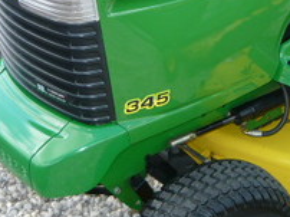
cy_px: 33
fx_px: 745
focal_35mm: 89
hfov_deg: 21.6
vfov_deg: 16.4
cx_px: 257
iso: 100
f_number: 2.8
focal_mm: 5.5
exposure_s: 1/320
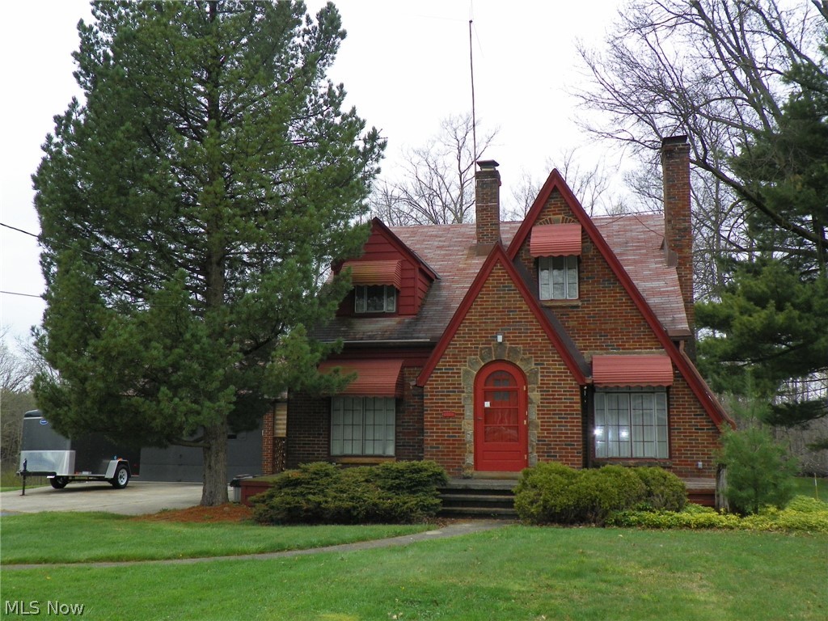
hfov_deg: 50.1
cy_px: 310
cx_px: 414
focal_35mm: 37
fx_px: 885
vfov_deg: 38.7
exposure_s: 1/250
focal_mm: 6.6
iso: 64
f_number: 3.5
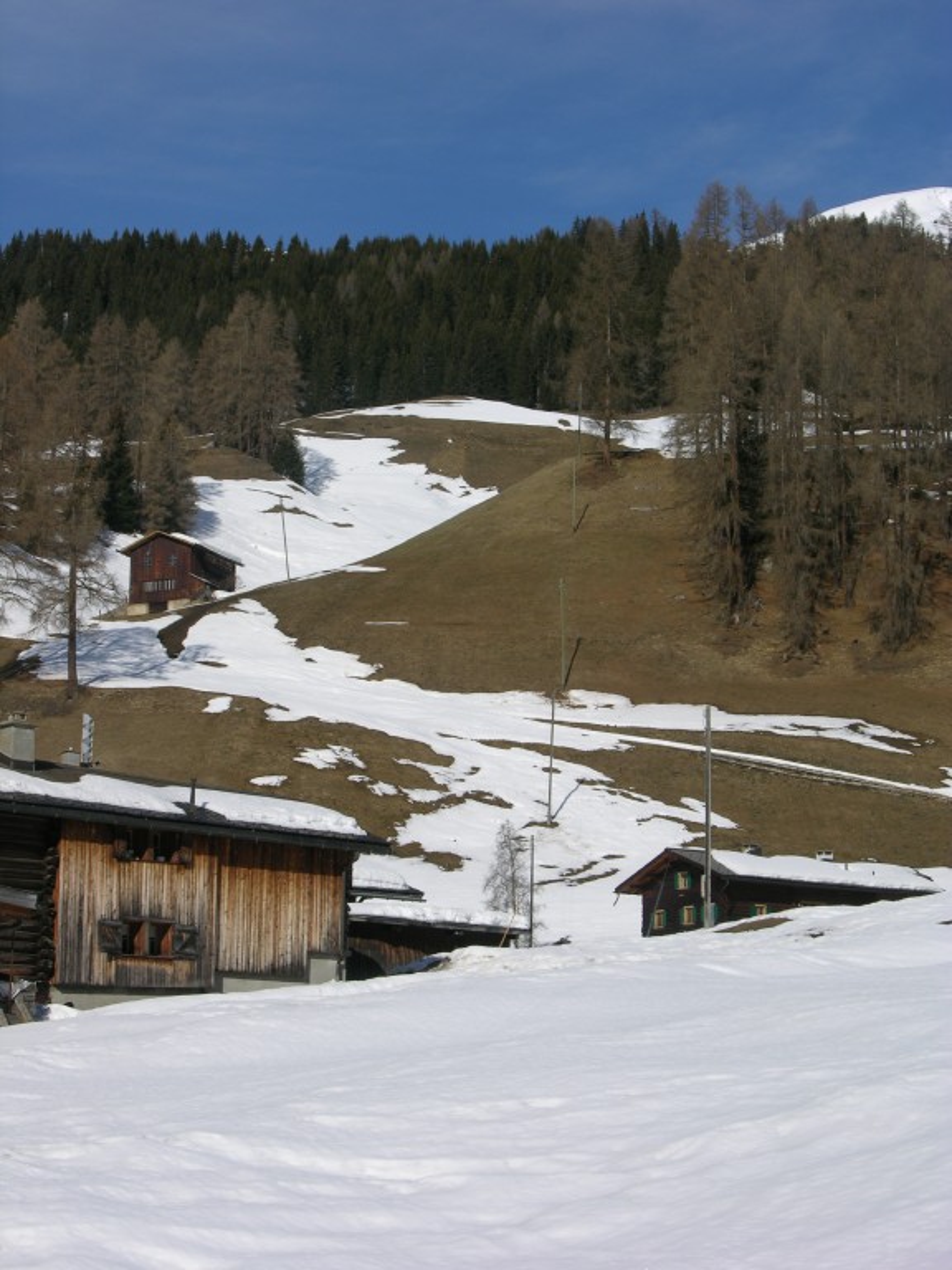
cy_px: 635
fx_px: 2860
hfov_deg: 18.9
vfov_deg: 25.0
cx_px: 476
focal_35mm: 78
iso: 50
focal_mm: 19.9
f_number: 7.6
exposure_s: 1/350
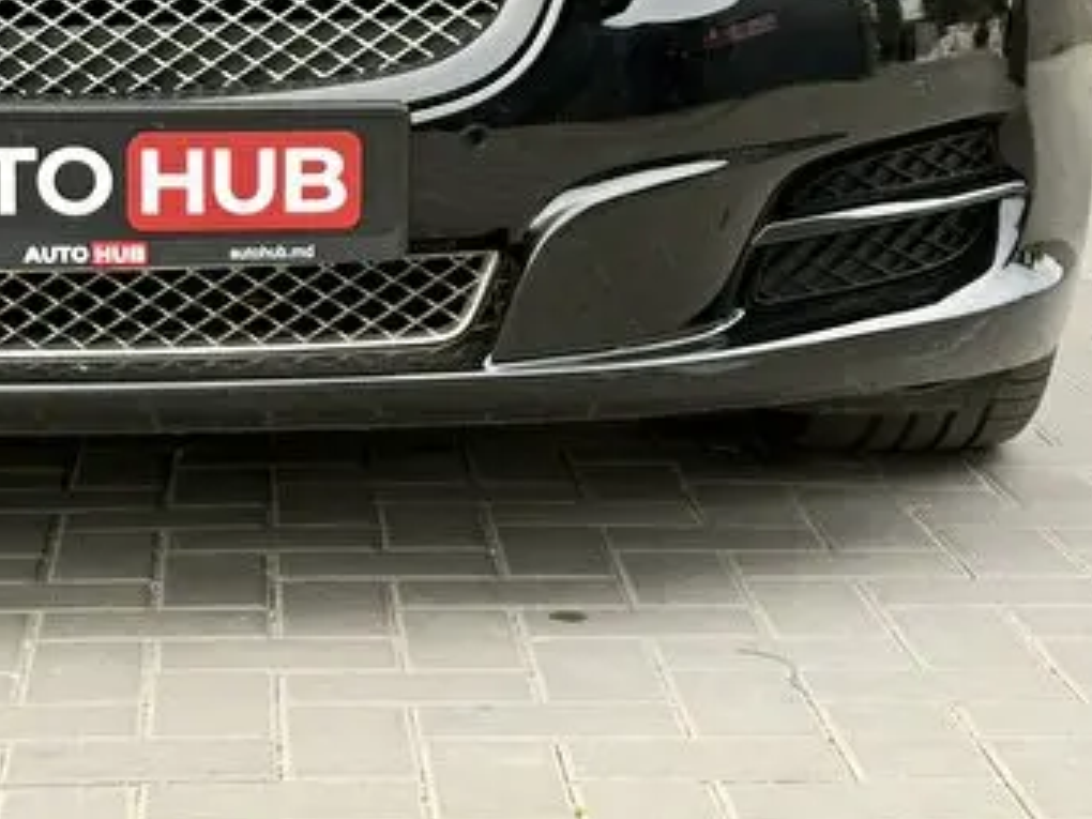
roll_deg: -0.6
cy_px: -3
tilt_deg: -3.9
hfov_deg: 17.1
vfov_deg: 12.9
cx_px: 61
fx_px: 3565
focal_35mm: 113
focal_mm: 6.76
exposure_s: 1/490
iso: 64
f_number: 1.78
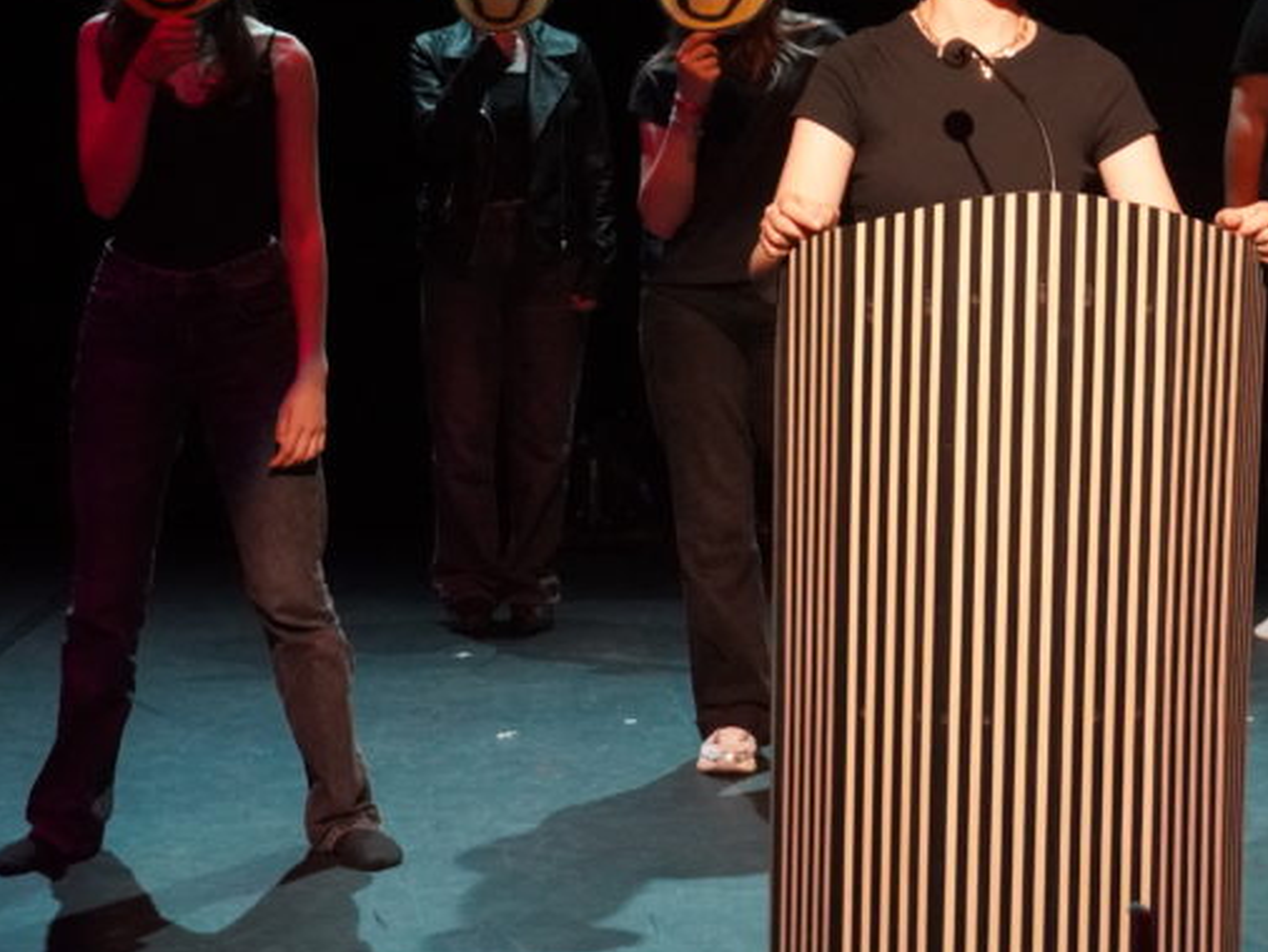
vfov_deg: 13.6
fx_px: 3957
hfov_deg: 17.9
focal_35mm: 108
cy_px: 116
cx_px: 1178
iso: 4000
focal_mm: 37
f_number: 4.5
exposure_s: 1/160
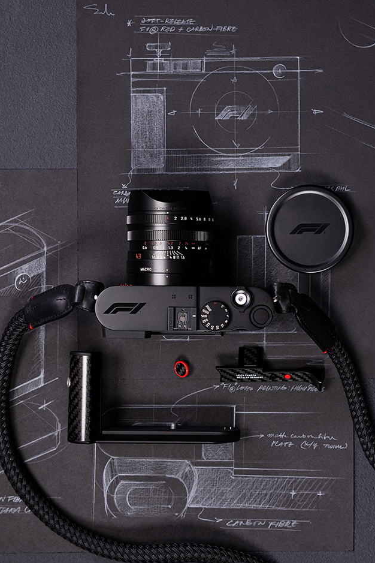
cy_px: 287
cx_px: 191
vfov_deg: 43.6
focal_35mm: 45
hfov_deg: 29.9
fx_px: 703
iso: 800
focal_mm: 44
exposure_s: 1/80
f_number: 4
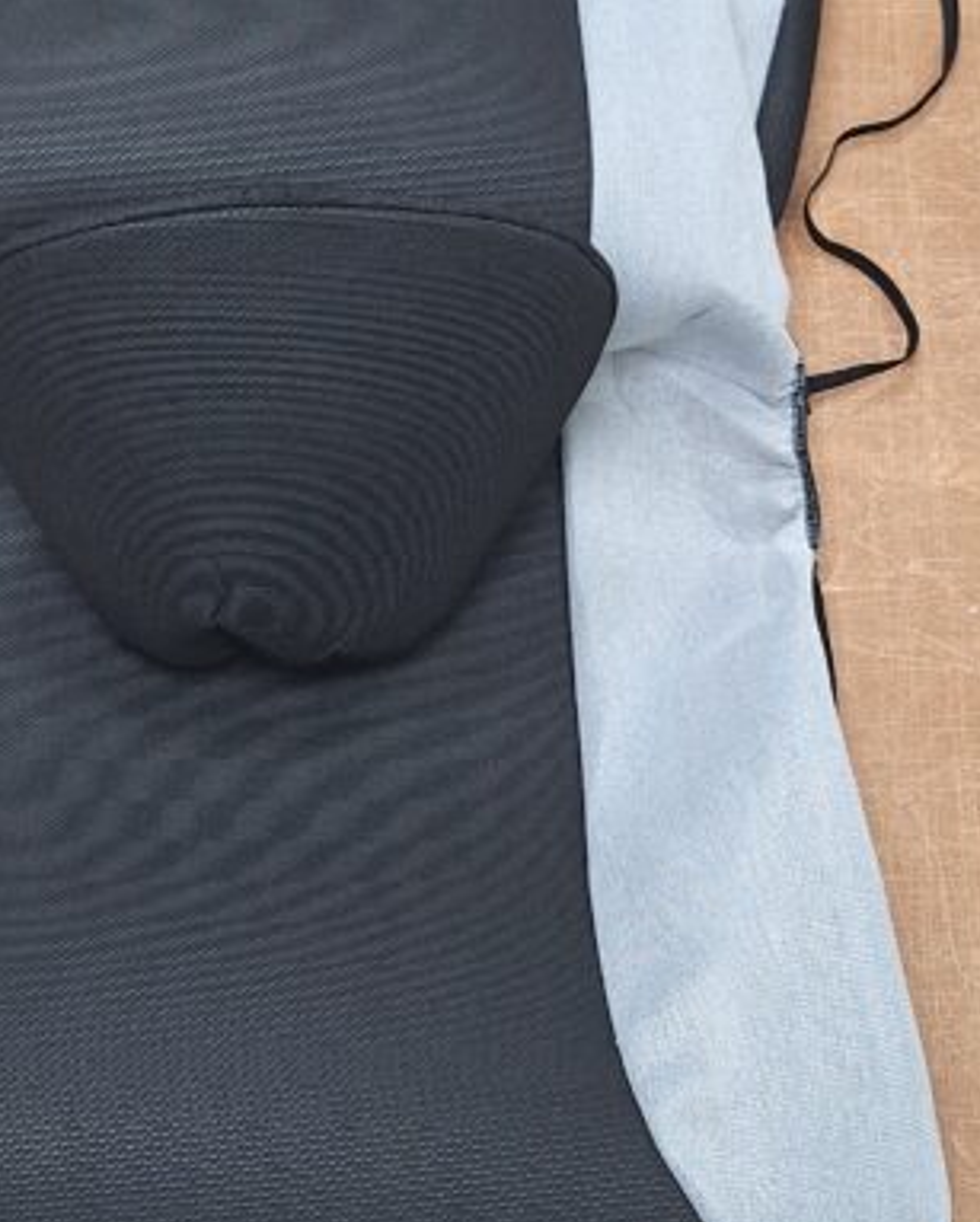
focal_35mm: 60
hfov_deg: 25.1
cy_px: 351
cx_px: 246
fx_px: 2173
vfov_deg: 31.0
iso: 64
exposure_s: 1/50
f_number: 1.8
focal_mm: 5.54
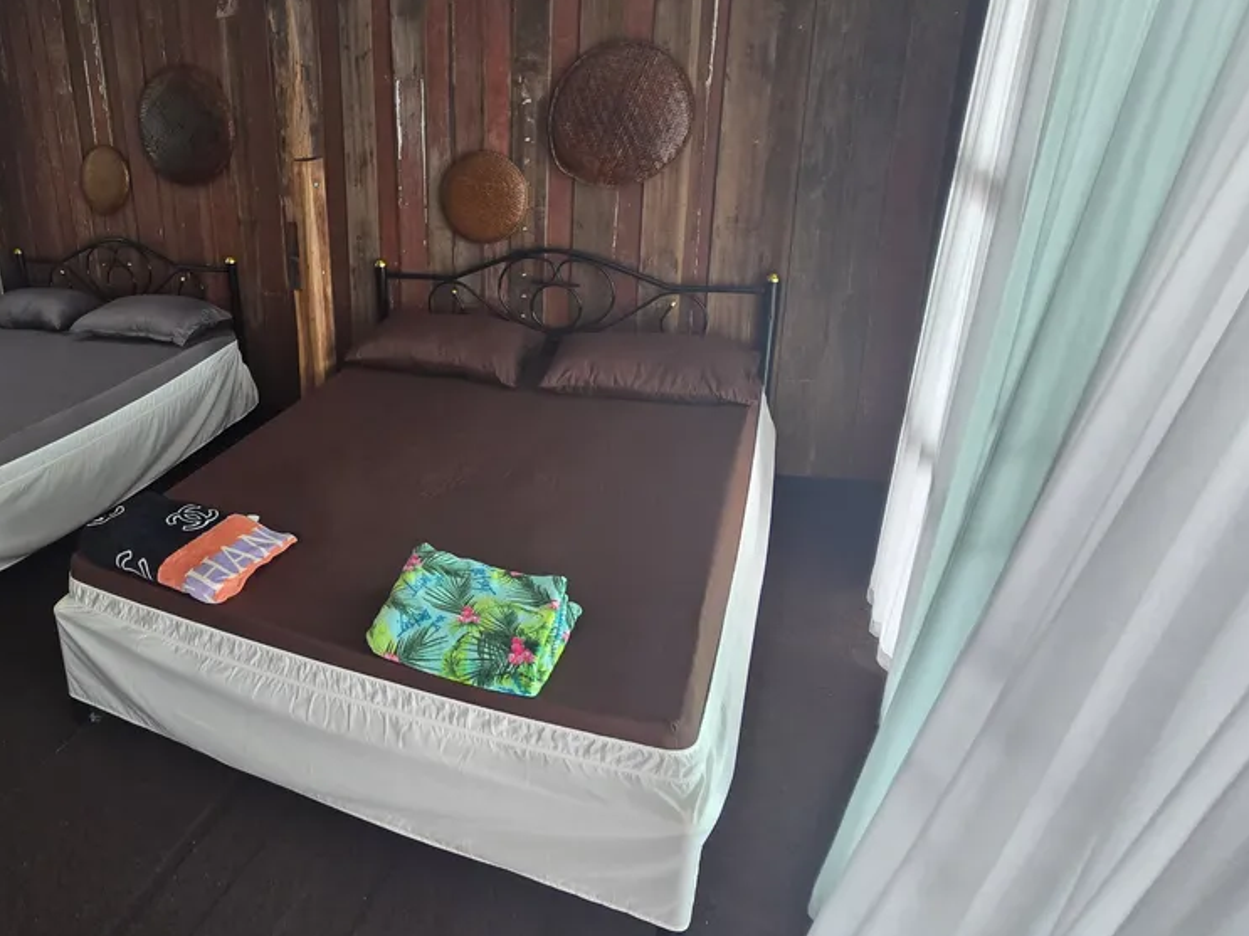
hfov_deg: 72.4
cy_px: 393
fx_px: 758
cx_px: 282
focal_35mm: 21
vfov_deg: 63.1
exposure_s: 1/50
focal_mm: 2.2
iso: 125
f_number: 2.2
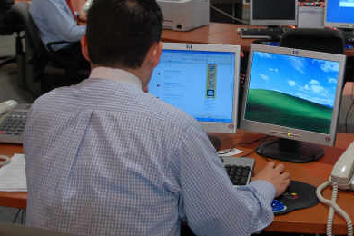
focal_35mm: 64
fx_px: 632
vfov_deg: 21.0
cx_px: 270
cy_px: 60
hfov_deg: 30.7
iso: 400
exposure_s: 1/30
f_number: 2.8
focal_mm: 17
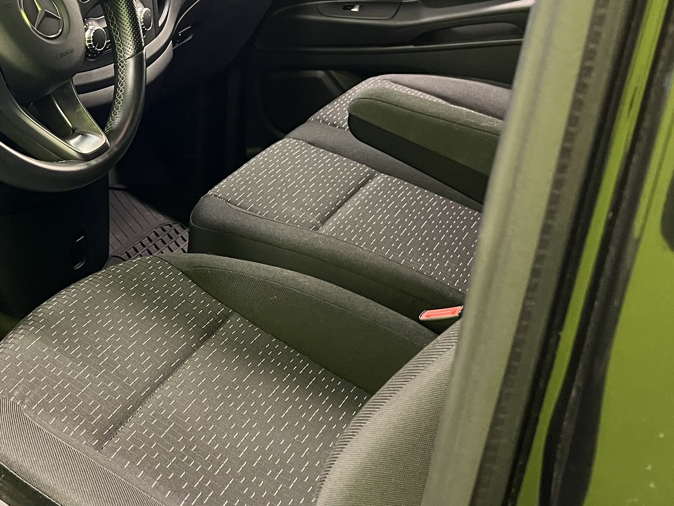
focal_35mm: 52
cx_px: 42
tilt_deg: -21.9
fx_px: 1012
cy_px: 156
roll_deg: +0.9
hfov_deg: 34.4
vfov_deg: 27.8
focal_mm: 5.7
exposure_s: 1/33
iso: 400
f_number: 1.5
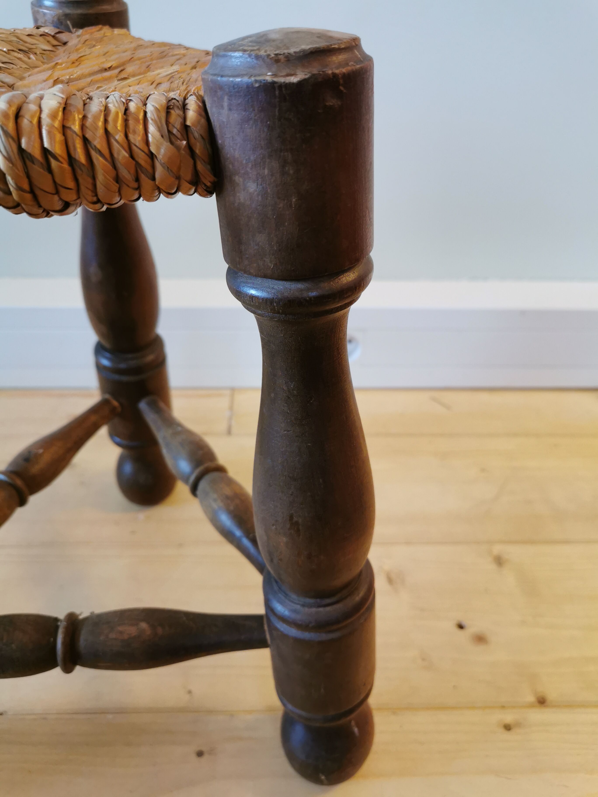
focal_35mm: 27
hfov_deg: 51.4
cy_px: 398
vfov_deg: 65.3
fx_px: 622
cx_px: 299
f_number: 1.8
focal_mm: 5.58
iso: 200
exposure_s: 1/100
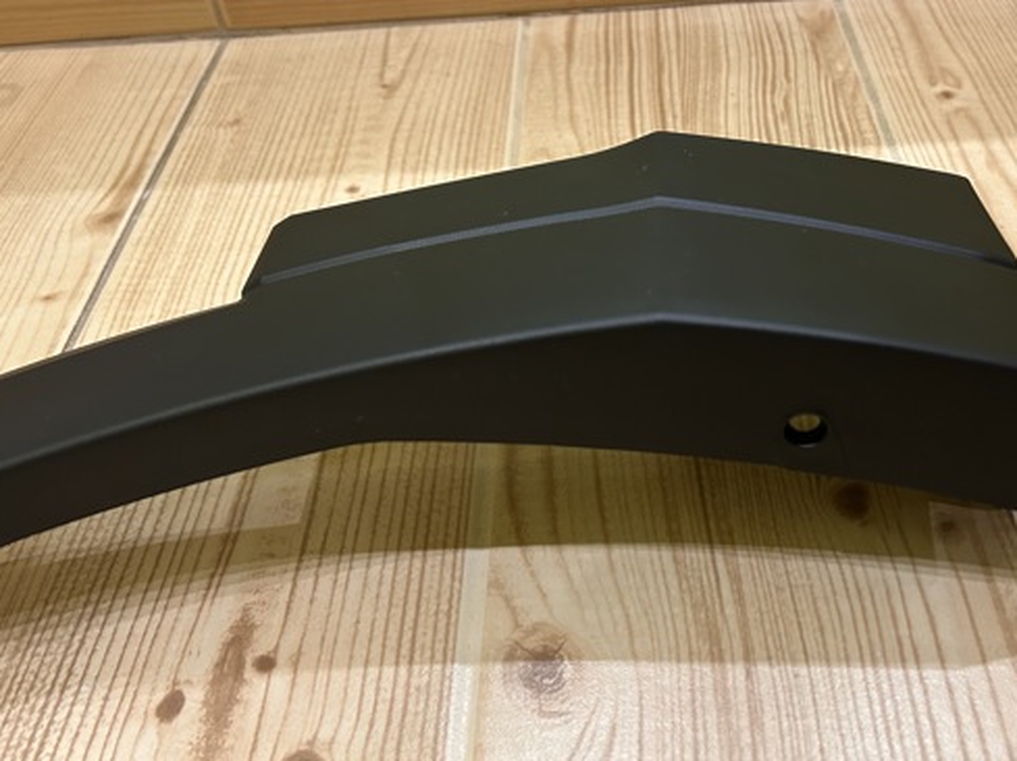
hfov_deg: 53.8
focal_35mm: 34
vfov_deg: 41.7
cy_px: 365
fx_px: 998
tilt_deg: -45.8
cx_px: 584
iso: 320
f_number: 1.5
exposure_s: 1/50
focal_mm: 5.7
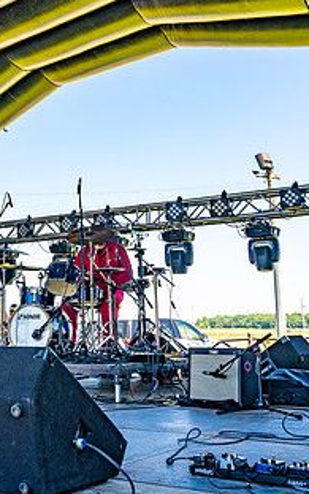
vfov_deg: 38.1
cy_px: 207
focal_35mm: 53
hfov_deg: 23.3
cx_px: -5
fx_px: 714
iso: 125
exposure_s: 1/160
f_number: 5.6
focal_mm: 28
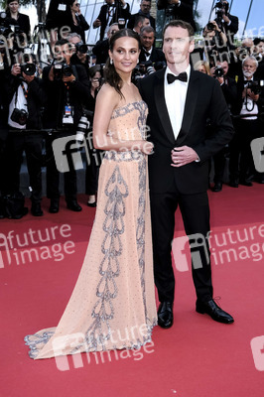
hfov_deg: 29.2
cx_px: 132
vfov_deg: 42.8
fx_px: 507
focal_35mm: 46
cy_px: 198
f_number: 4.5
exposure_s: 1/250
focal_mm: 30.8
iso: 250
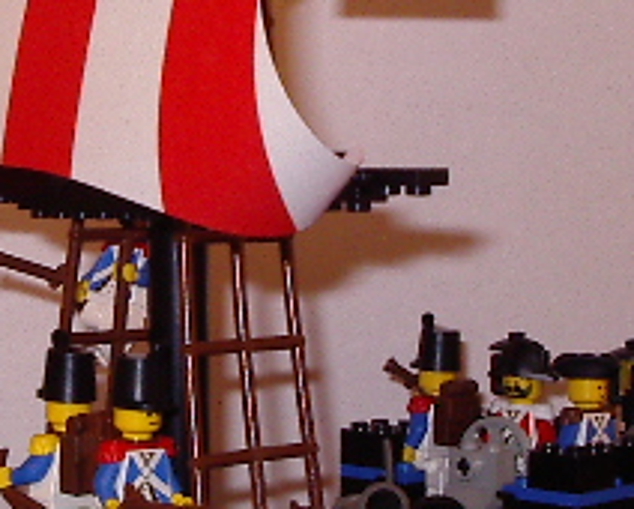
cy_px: 144
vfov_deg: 13.7
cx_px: 185
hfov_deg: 17.1
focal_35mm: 112
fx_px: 2103
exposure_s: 1/60
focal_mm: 5.8
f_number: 4.8
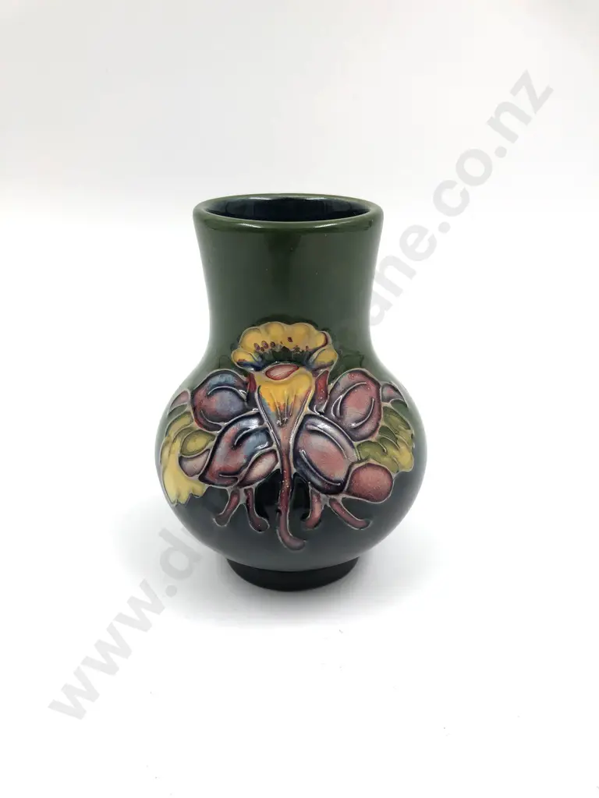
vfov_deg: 63.4
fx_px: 646
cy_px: 399
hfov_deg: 49.7
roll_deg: -0.4
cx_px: 300
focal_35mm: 28
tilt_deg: -24.5
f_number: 1.8
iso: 20
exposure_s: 1/271
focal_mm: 3.99
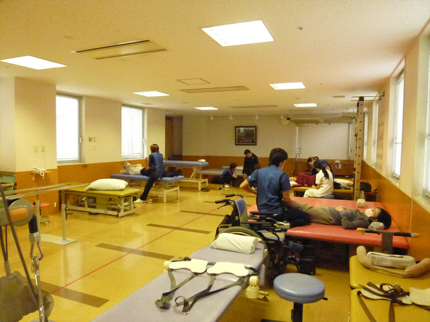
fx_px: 298
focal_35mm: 24
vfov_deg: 56.8
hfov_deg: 71.6
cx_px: 215
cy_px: 161
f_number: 2.5
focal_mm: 4.3
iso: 1600
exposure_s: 1/30
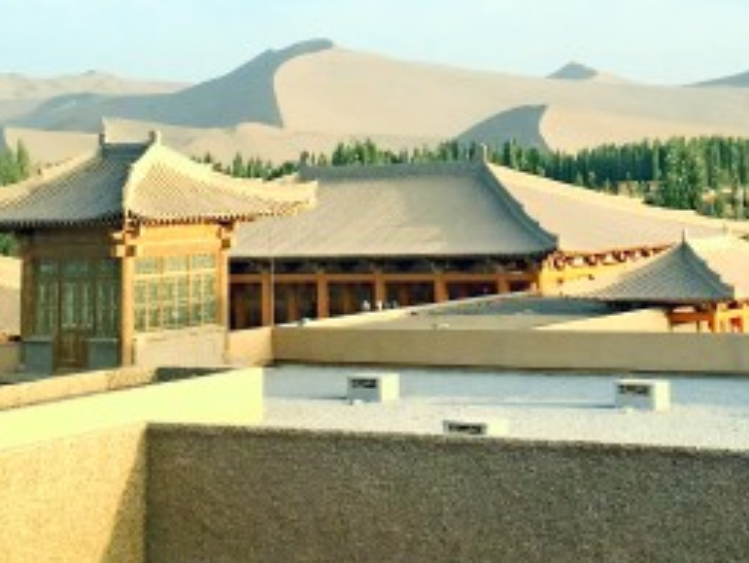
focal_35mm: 79
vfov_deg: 18.1
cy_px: -34
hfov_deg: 24.4
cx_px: 560
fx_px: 1710
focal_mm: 4.15
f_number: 2.2
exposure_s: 1/615
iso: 25
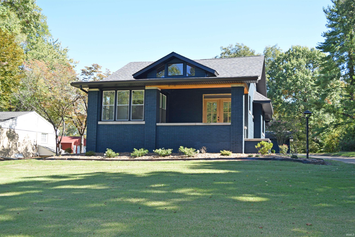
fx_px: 385
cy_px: 118
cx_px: 178
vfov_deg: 34.2
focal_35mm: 39
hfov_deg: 49.6
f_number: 6.3
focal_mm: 26
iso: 100
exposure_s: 1/160
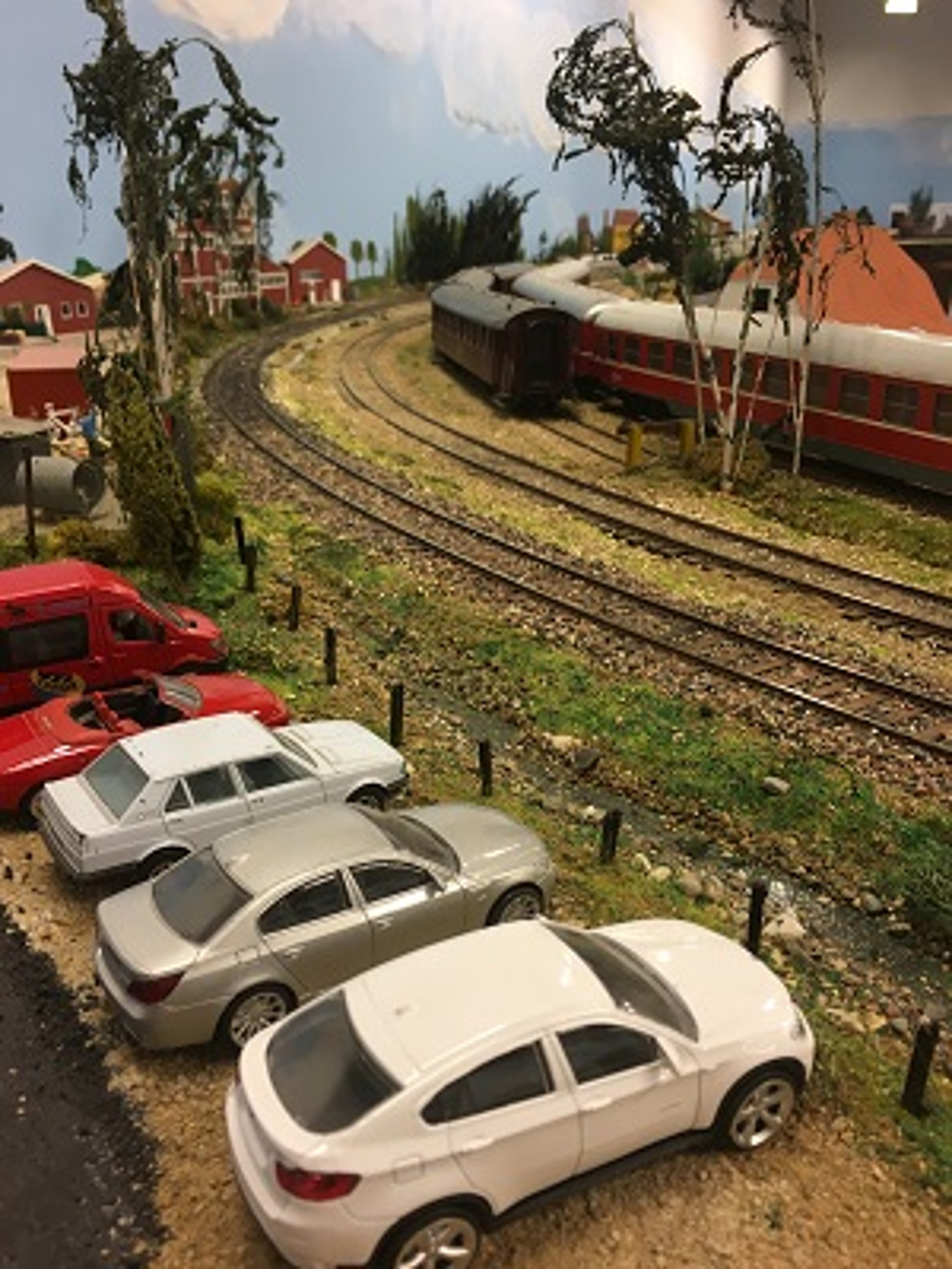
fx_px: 1063
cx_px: 476
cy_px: 634
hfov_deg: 48.2
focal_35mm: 29
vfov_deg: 61.7
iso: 64
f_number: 2.2
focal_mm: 4.15
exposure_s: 1/33
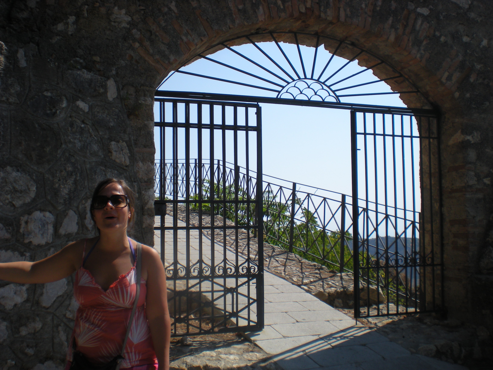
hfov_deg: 49.0
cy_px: 185
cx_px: 246
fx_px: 541
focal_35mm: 38
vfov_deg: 37.7
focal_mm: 6.3
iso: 64
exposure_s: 1/644
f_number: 4.6
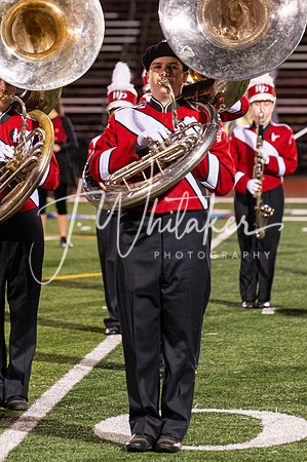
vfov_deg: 8.0
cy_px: 198
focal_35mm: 258
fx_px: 3314
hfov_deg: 5.3
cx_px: 137
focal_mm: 150
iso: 3200
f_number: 4
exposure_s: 1/200
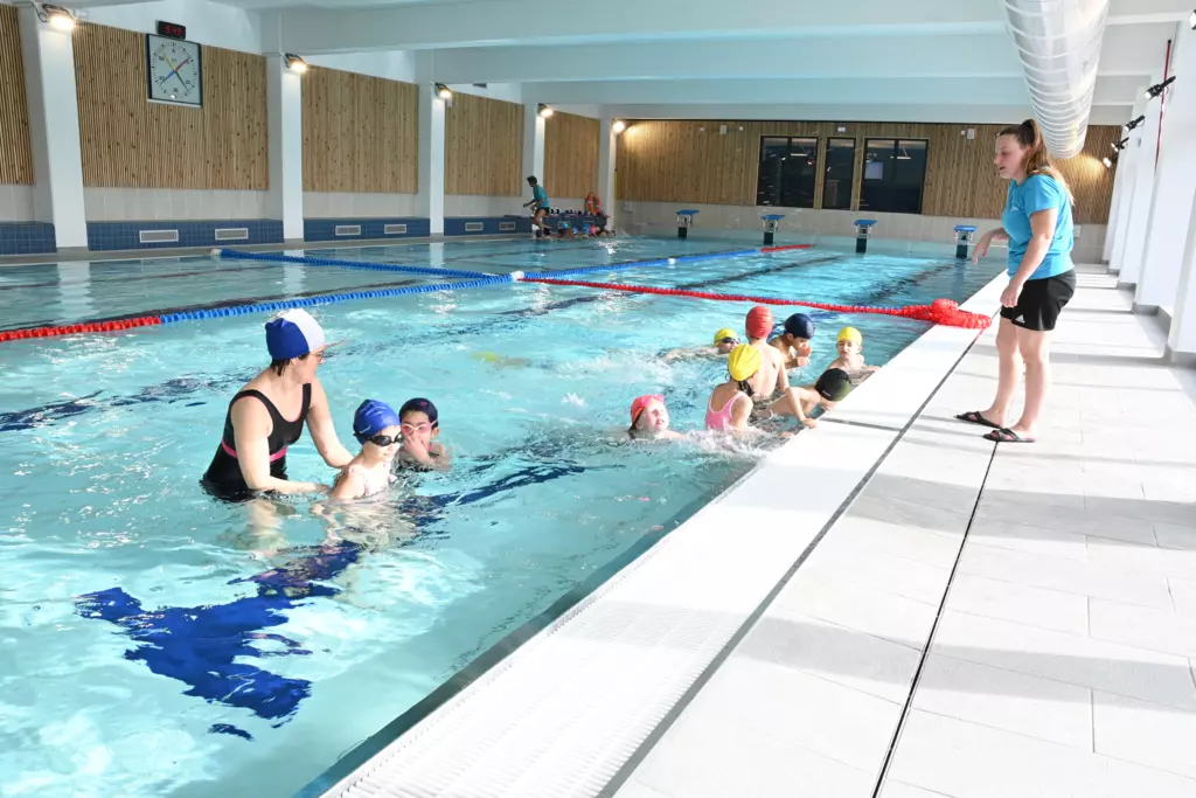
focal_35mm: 30
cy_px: 399
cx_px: 598
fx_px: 997
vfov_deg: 43.6
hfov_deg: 61.9
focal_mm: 20
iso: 400
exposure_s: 1/60
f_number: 11
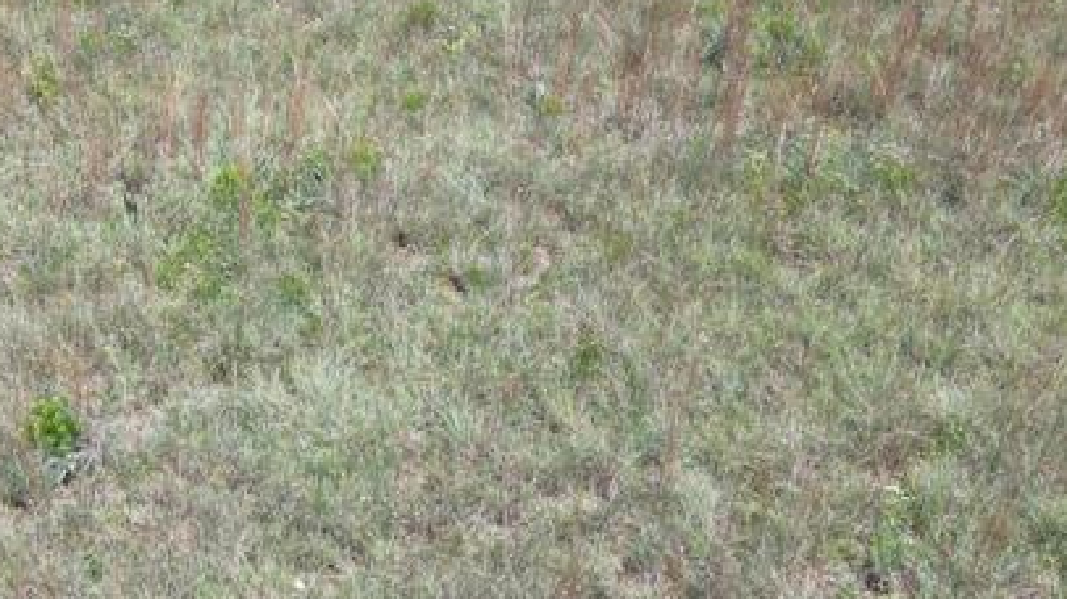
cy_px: 53
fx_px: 1867
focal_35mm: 66
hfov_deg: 31.4
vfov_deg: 17.9
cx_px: 281
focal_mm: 6.72
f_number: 1.7
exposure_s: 1/1600
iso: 100
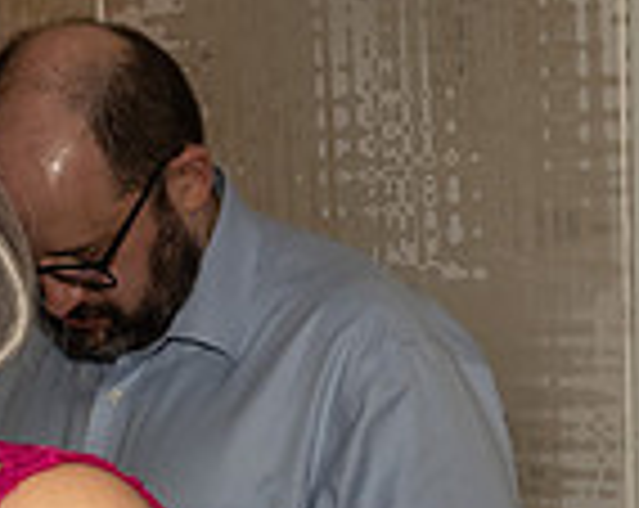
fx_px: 3586
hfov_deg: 9.7
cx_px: -445
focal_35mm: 190
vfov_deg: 8.1
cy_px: 557
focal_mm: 26
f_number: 7.1
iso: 800
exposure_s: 1/250
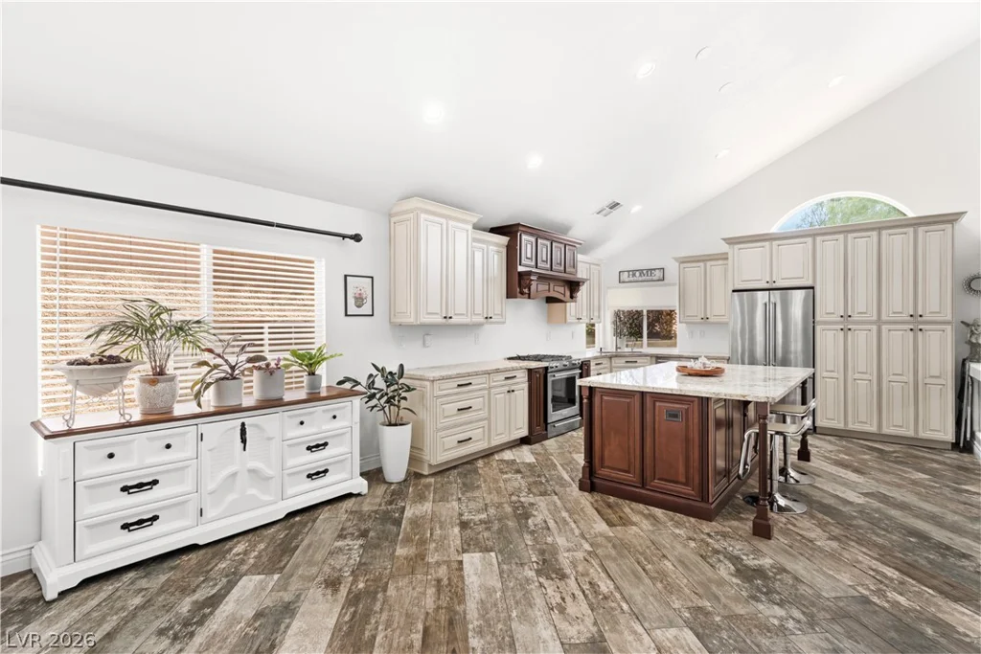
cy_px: 327
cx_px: 490
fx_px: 463
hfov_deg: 93.3
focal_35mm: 17
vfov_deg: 70.5
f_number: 8
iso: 400
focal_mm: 17
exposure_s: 1/15
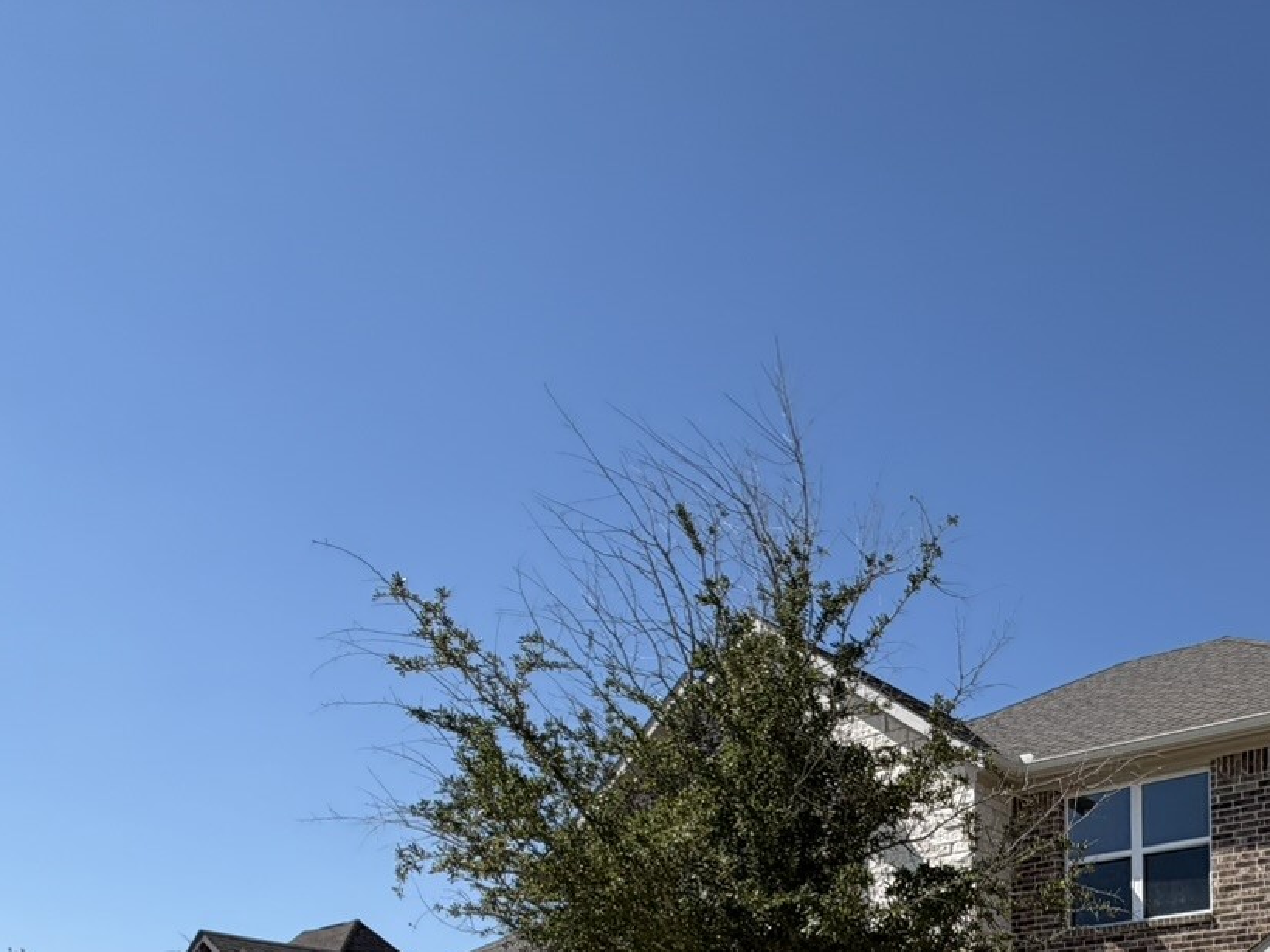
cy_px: 1183
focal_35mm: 35
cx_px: 1165
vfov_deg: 32.5
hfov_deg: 46.9
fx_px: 1284
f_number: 2.2
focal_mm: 2.22
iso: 20
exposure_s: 1/1312
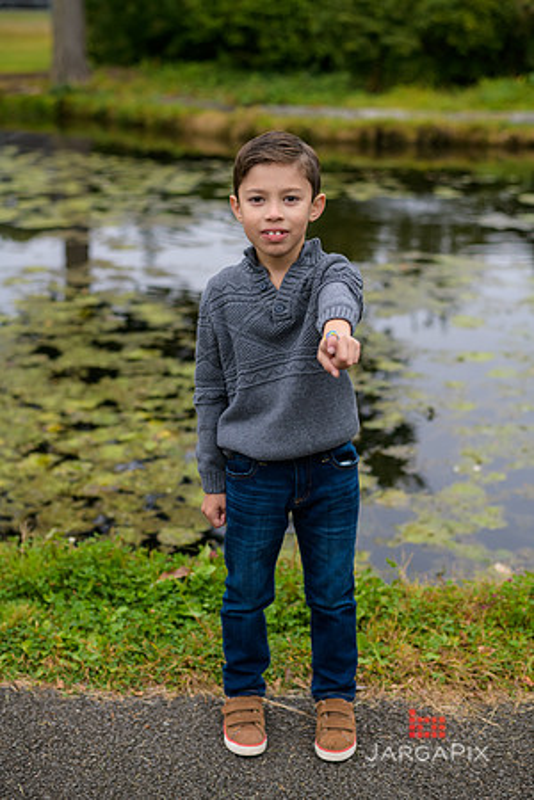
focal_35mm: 50
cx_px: 267
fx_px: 1112
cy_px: 400
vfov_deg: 39.6
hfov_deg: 27.0
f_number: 3.2
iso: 200
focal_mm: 50
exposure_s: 1/400
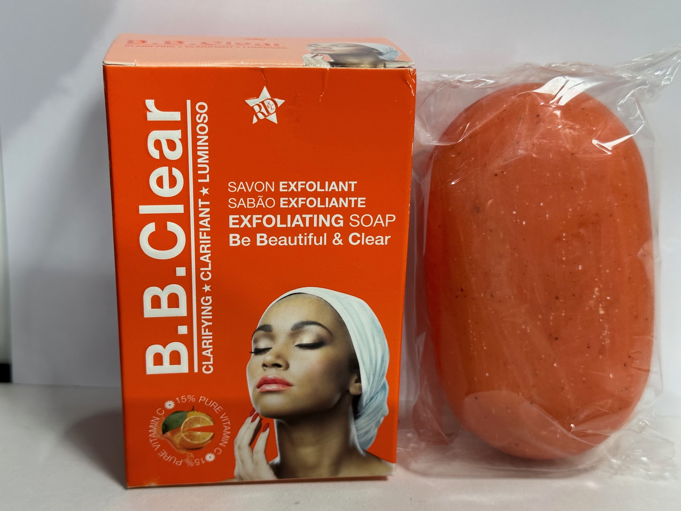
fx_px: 944
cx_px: 340
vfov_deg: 30.3
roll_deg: -2.5
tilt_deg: -24.0
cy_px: 256
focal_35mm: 48
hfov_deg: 39.7
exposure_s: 1/100
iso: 125
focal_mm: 6.86
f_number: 1.78
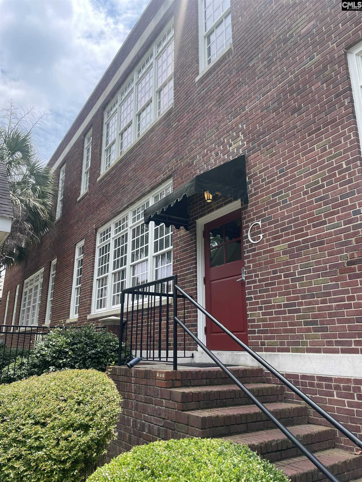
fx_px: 363
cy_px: 241
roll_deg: +0.0
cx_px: 181
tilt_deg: +16.2
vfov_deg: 67.3
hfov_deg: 53.1
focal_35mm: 26
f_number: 1.6
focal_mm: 4.2
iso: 32
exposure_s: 1/1490
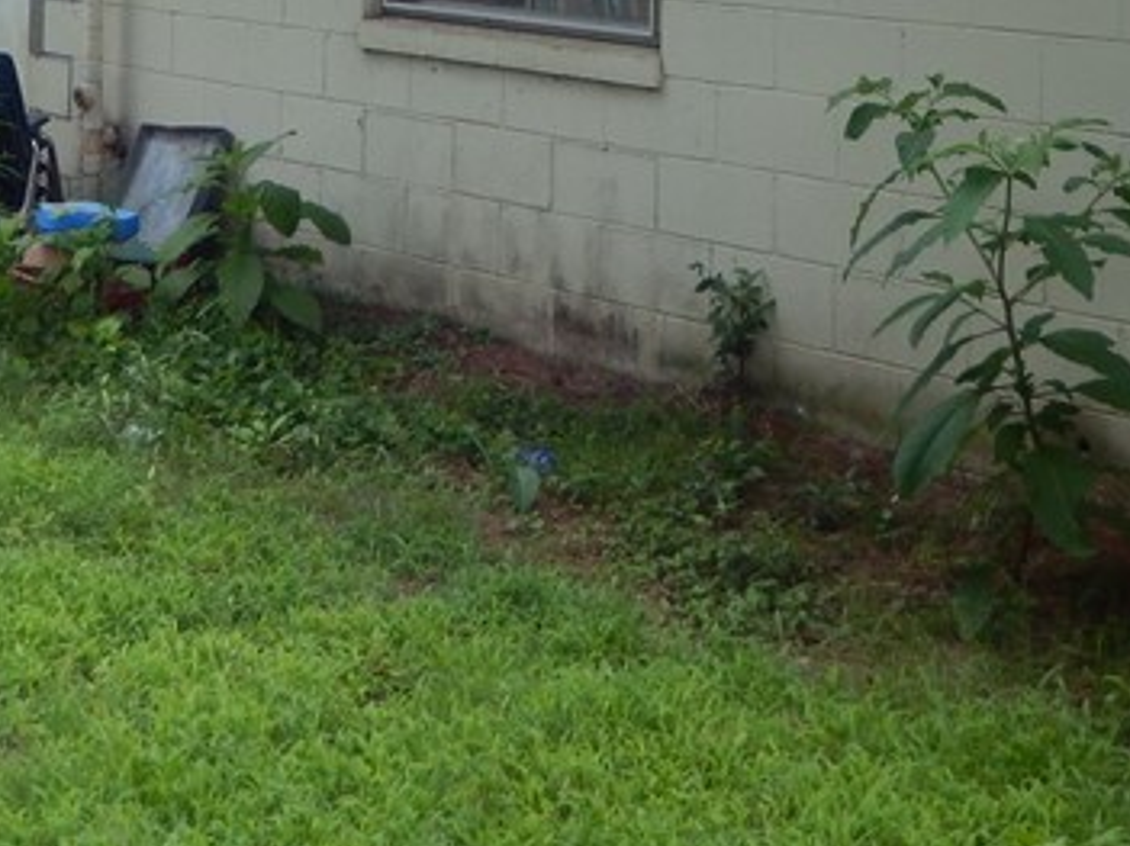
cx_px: 541
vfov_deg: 18.3
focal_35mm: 73
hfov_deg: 26.7
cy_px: -363
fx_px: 2382
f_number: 3.4
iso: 125
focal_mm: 4.5
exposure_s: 1/250
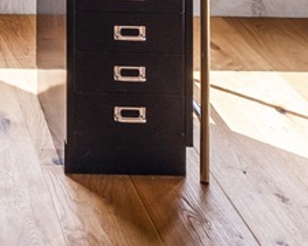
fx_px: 857
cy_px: -333
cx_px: -110
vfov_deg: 12.8
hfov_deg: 18.7
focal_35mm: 94
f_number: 7.1
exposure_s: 1/60
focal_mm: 10
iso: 200
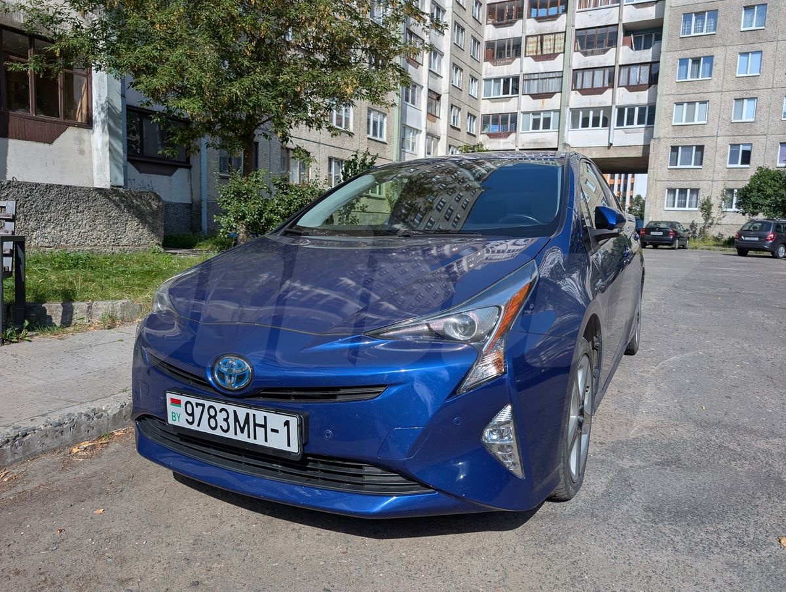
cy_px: 296
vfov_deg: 57.0
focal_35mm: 24
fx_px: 546
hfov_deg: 71.5
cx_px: 393
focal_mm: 6.9
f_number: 1.68
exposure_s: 1/1672
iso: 19
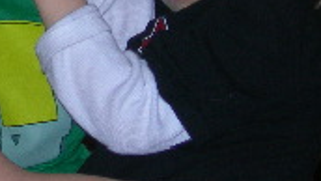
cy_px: -21
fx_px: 2487
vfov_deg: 4.2
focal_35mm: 292
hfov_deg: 7.3
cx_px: -32
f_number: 3.7
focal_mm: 14.9
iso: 121
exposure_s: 1/60.1
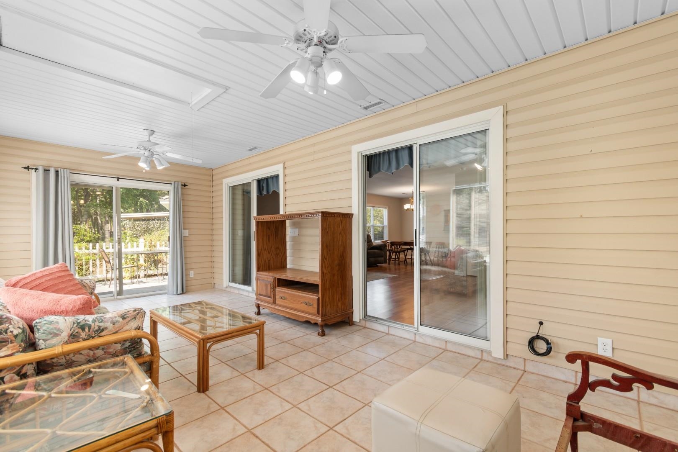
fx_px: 282
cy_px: 226
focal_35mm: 15
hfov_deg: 100.4
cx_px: 339
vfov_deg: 77.3
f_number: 4.5
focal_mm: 10
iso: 100
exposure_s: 1/20
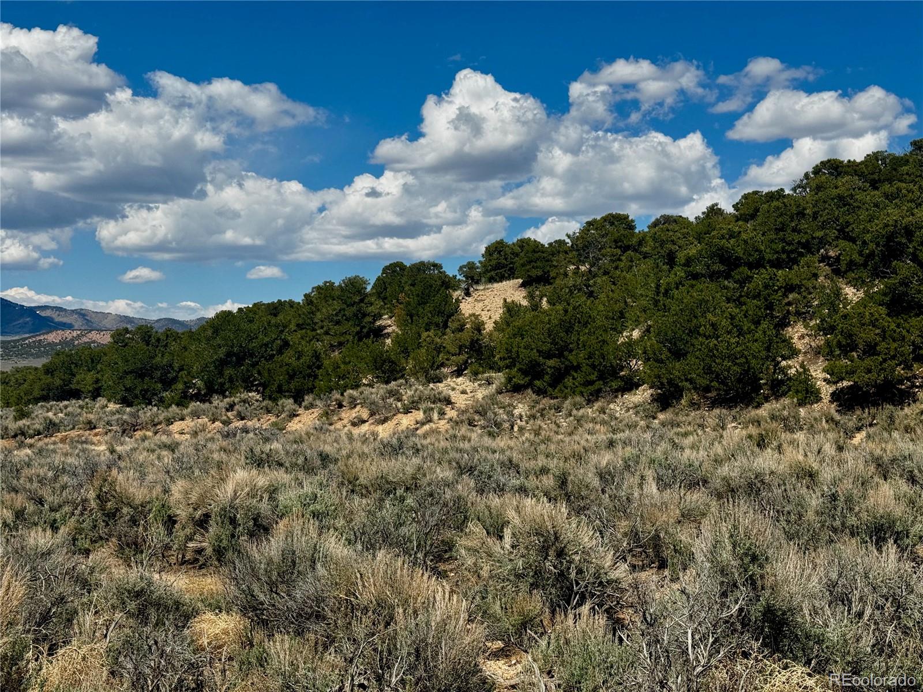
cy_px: 346
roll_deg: -0.9
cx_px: 462
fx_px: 1280
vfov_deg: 30.3
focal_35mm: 48
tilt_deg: -0.1
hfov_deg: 39.7
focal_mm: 6.76
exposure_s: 1/7092
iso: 64
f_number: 1.78
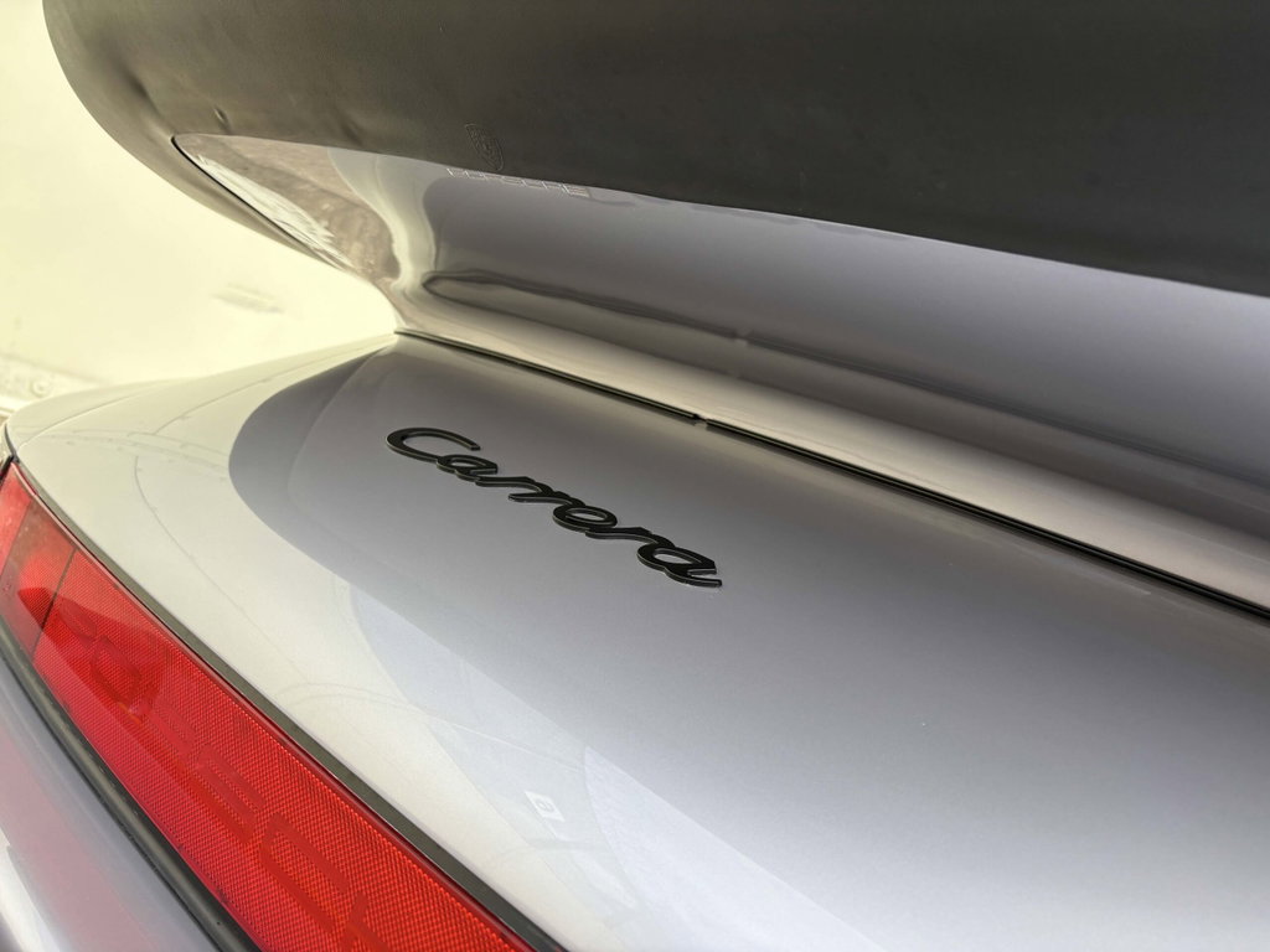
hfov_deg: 67.3
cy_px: 476
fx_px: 954
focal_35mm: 26
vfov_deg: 53.1
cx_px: 635
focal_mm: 5.96
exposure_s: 1/861
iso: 50
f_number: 1.6
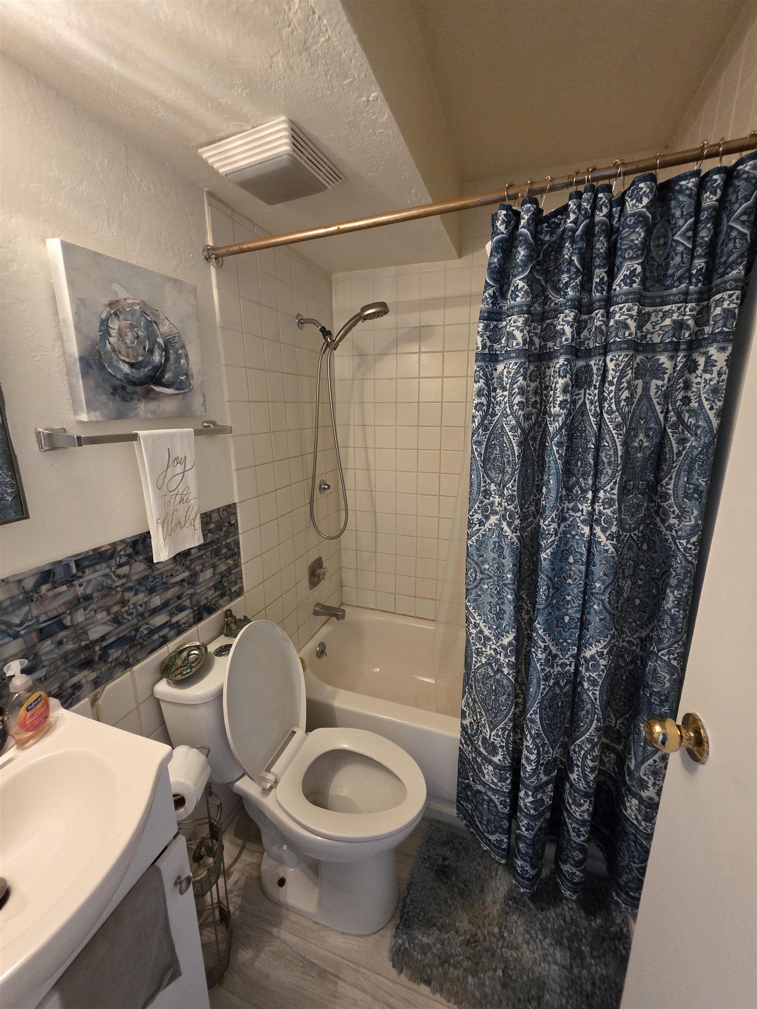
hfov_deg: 89.9
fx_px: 379
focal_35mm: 13
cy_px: 504
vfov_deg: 106.2
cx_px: 378
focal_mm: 2.2
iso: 500
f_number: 1.9
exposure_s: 1/60
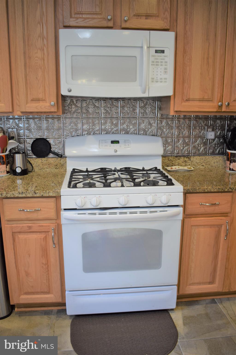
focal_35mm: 30
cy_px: 178
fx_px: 295
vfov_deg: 61.9
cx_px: 118
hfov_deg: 43.6
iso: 450
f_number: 4
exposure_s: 1/60
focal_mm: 20
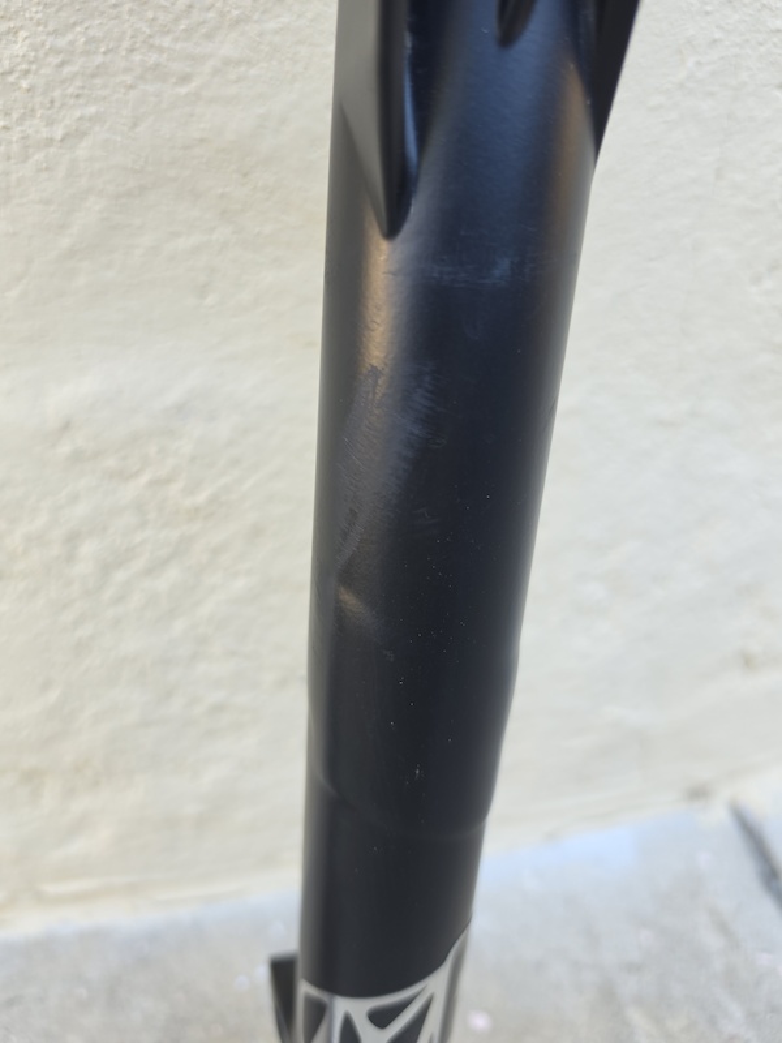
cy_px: 522
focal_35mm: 23
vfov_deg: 73.9
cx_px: 391
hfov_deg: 58.9
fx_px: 693
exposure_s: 1/180
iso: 64
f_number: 1.4
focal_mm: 6.5
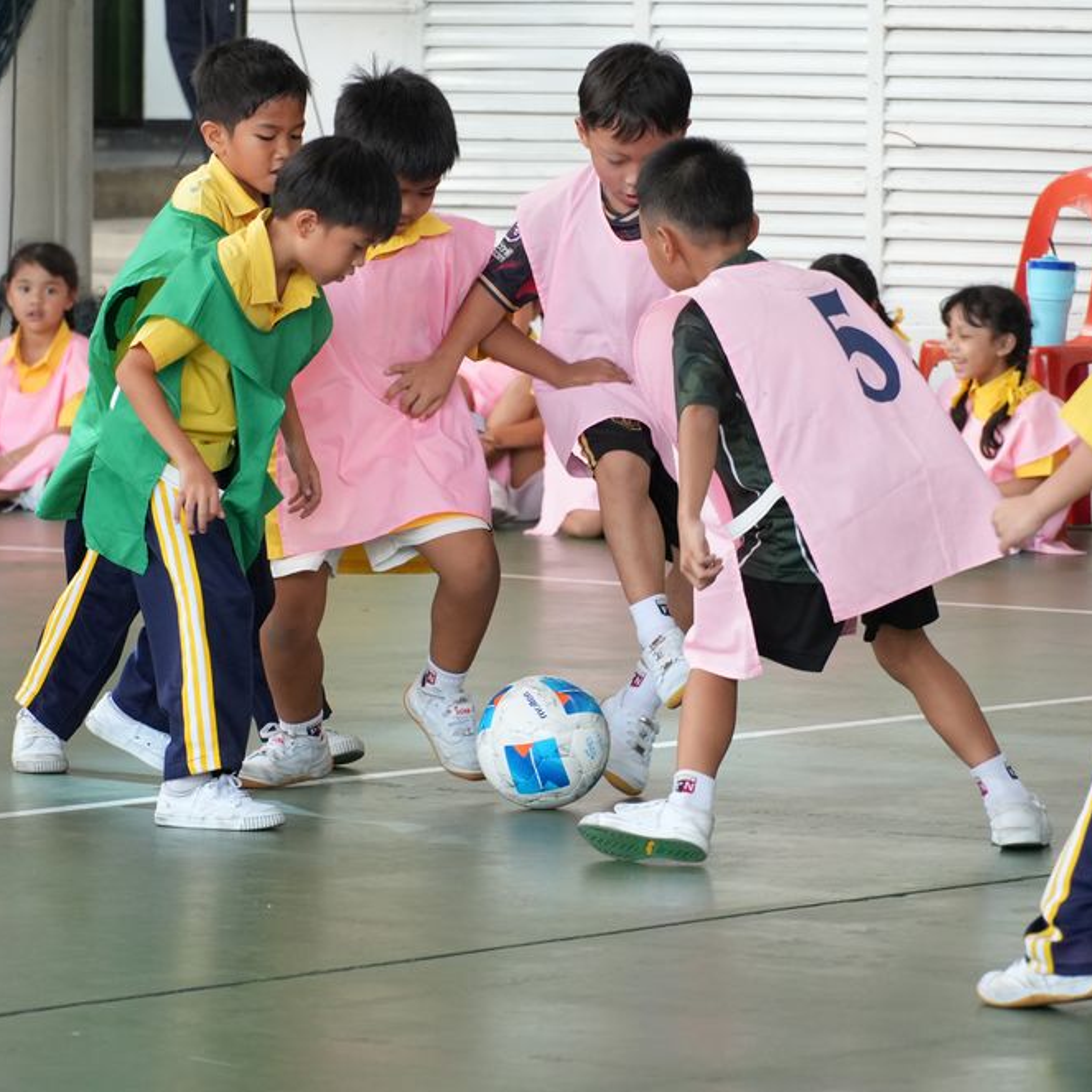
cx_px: 553
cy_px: 546
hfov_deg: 6.7
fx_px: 9267
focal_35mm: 260
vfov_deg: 6.7
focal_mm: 135
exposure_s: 1/500
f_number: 5.6
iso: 1600
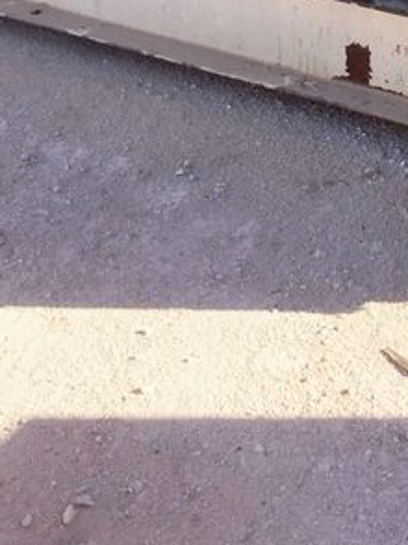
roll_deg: -0.7
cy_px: -185
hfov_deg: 17.6
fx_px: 1243
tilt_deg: -13.6
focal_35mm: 79
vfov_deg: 22.0
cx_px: 506
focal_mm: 4.15
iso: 32
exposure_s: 1/1041
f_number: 2.2
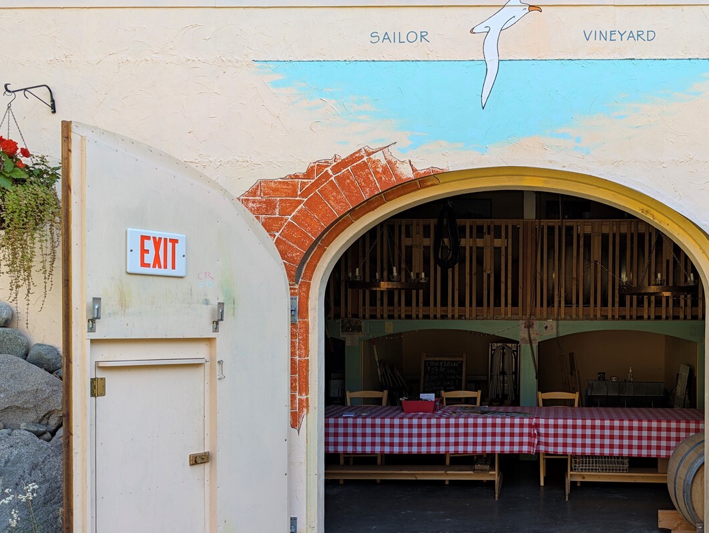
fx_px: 738
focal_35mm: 36
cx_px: 527
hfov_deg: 49.4
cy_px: 336
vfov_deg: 39.4
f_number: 1.68
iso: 24
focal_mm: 6.9
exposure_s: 1/165
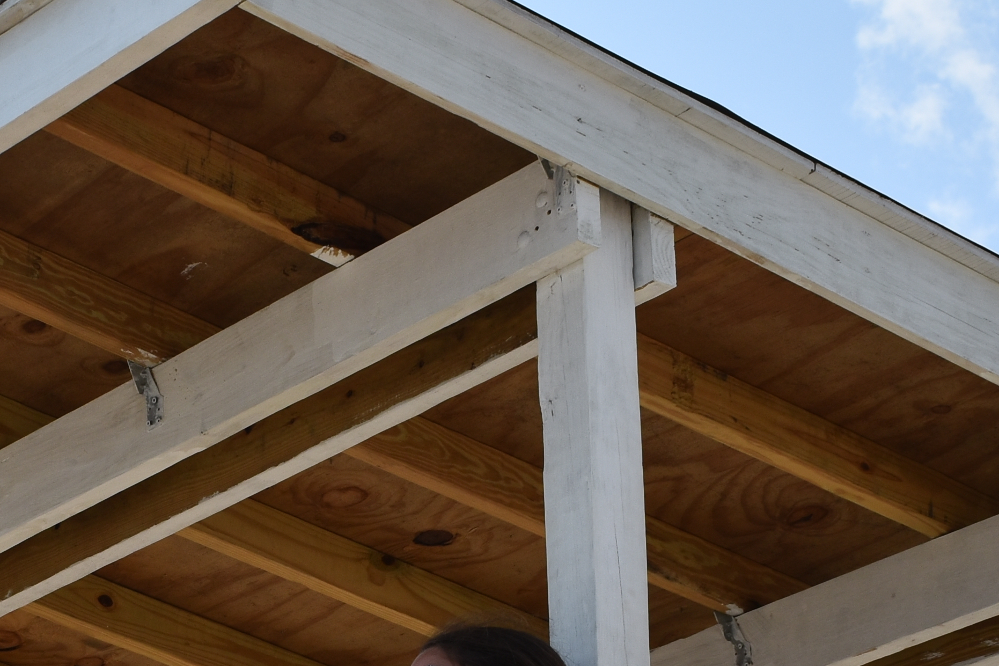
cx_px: 27
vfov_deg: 9.4
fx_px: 4023
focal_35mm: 145
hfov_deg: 14.0
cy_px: 765
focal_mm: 30
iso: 100
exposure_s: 1/400
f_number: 10
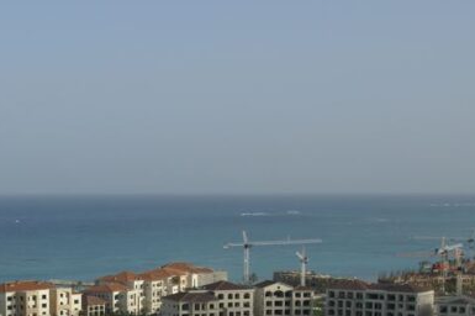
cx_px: 56
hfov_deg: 22.6
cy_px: 364
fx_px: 1160
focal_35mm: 88
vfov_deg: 15.0
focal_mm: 22
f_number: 10
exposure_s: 1/160
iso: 100
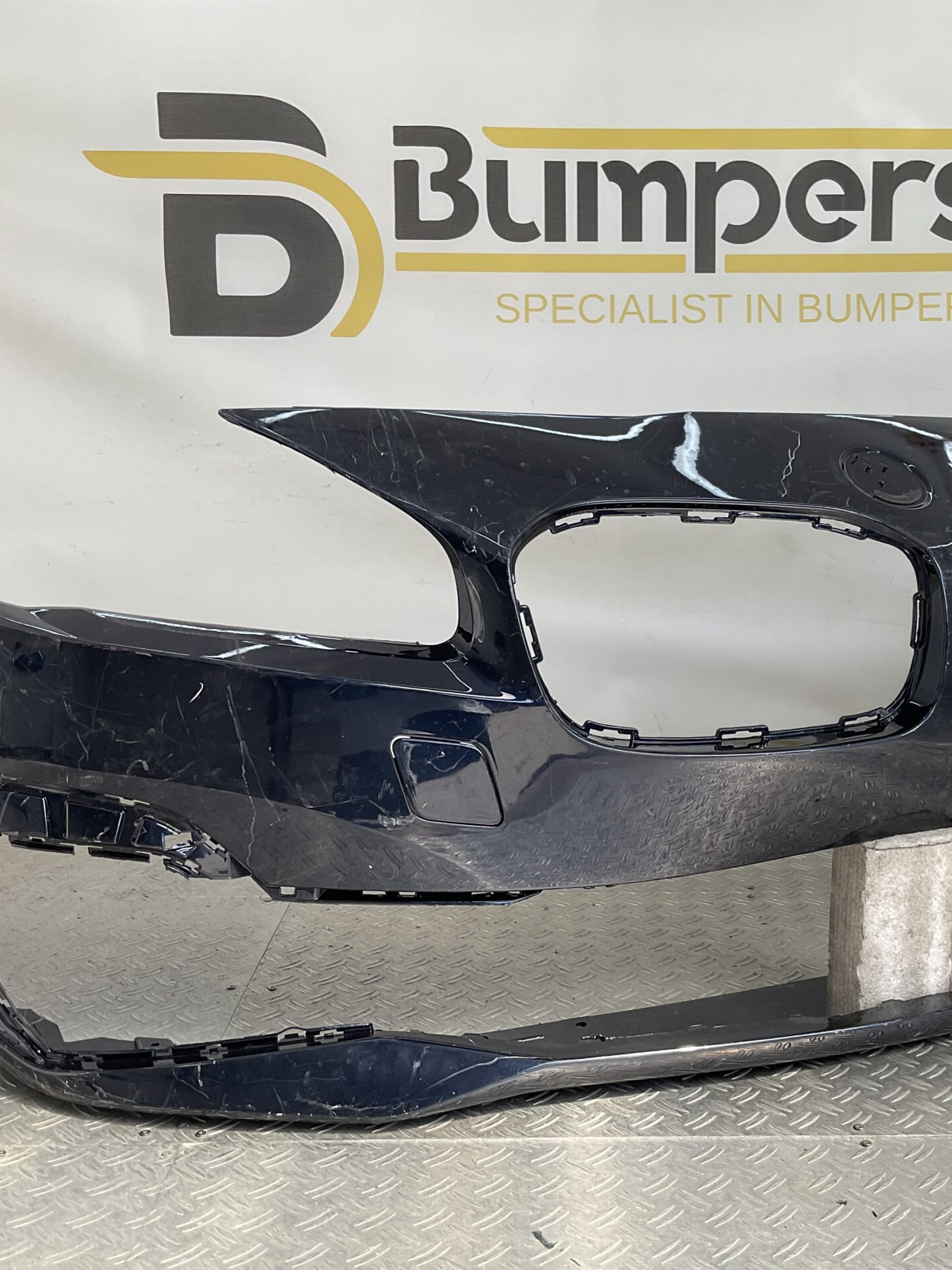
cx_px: 594
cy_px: 638
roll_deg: -1.6
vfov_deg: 47.9
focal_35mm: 39
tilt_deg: -9.3
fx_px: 1430
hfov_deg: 36.6
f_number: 1.8
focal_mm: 3
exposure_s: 1/297
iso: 16
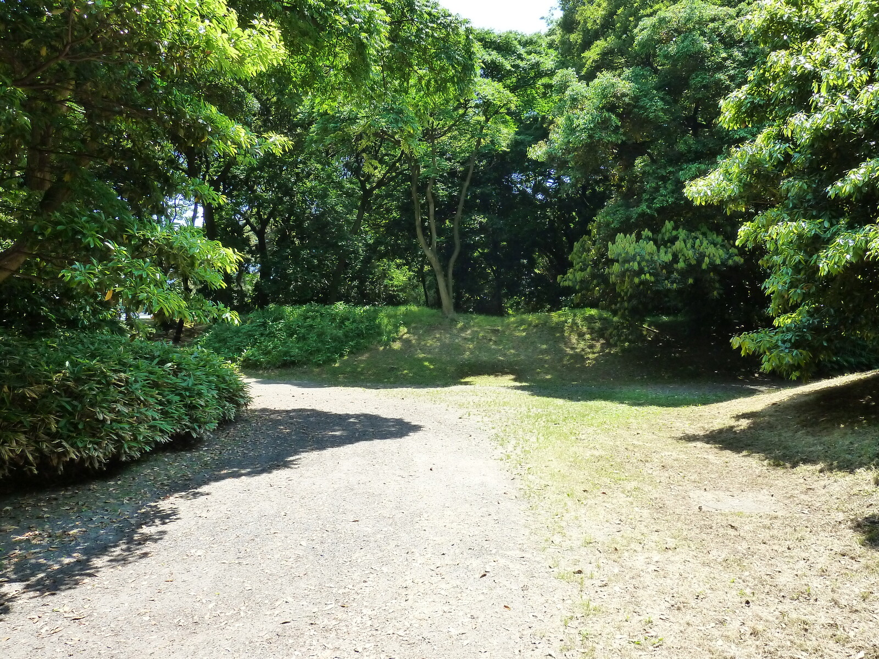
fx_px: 635
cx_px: 440
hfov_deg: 69.4
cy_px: 330
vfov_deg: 54.9
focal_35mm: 25
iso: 200
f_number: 4
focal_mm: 4.1
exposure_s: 1/160
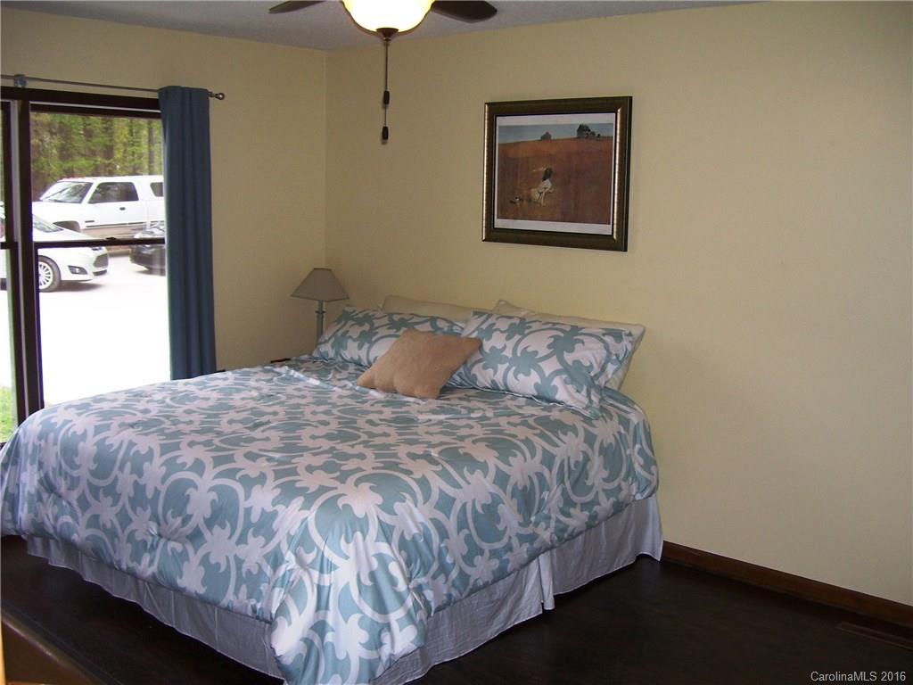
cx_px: 456
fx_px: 976
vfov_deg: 38.7
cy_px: 342
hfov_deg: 50.1
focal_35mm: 37
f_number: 2.7
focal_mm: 6
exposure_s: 1/60
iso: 80
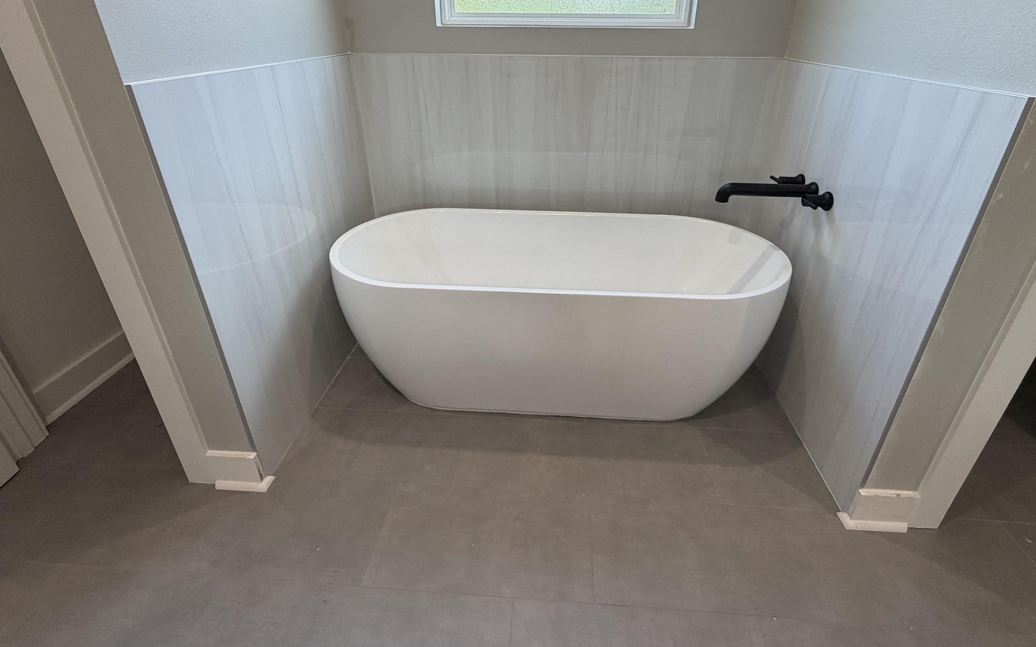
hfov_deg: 94.3
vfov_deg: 67.0
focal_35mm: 17
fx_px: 480
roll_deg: +0.1
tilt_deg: -24.5
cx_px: 542
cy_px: 243
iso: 160
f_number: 2.2
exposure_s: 1/120
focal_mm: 2.22
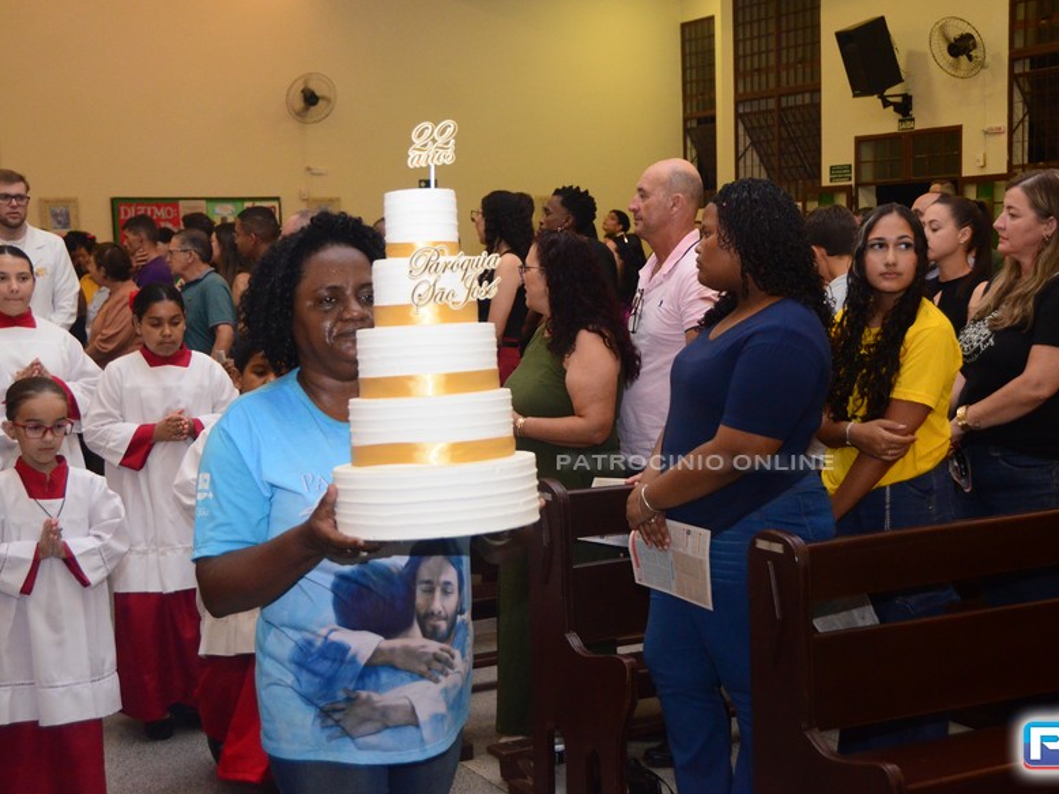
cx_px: 589
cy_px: 394
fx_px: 1621
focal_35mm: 53
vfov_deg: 27.5
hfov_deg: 36.1
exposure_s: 1/200
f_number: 5
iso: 2500
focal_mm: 32
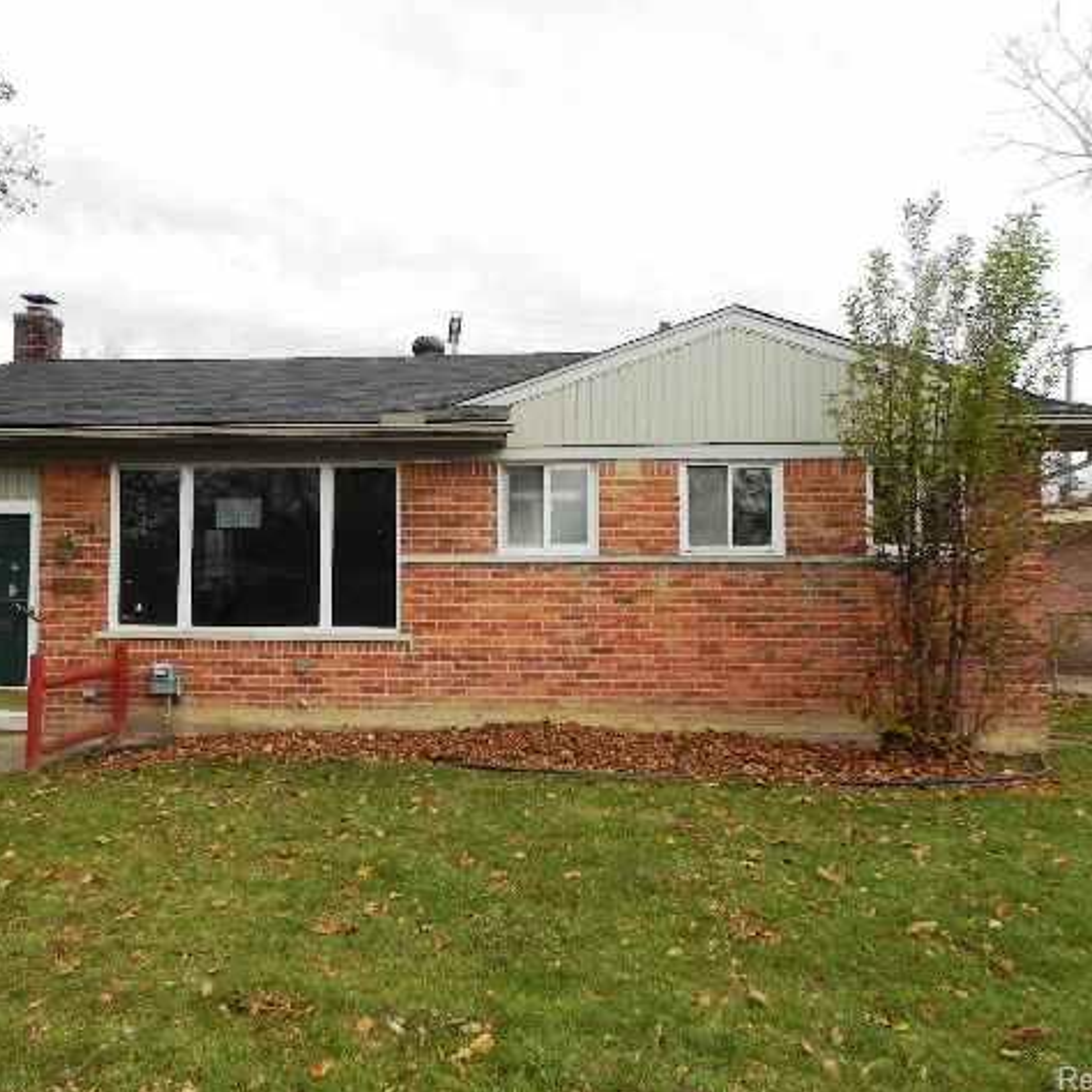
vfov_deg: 52.5
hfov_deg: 52.4
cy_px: 548
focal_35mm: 31
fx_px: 1106
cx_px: 470
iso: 224
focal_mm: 4.6
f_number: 5.6
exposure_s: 1/300
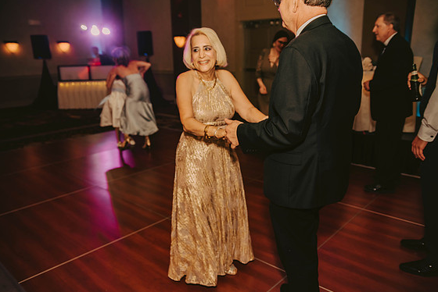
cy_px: 149
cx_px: 225
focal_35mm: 29
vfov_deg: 45.0
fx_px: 353
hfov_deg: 63.6
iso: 500
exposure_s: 1/60
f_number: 2.8
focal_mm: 28
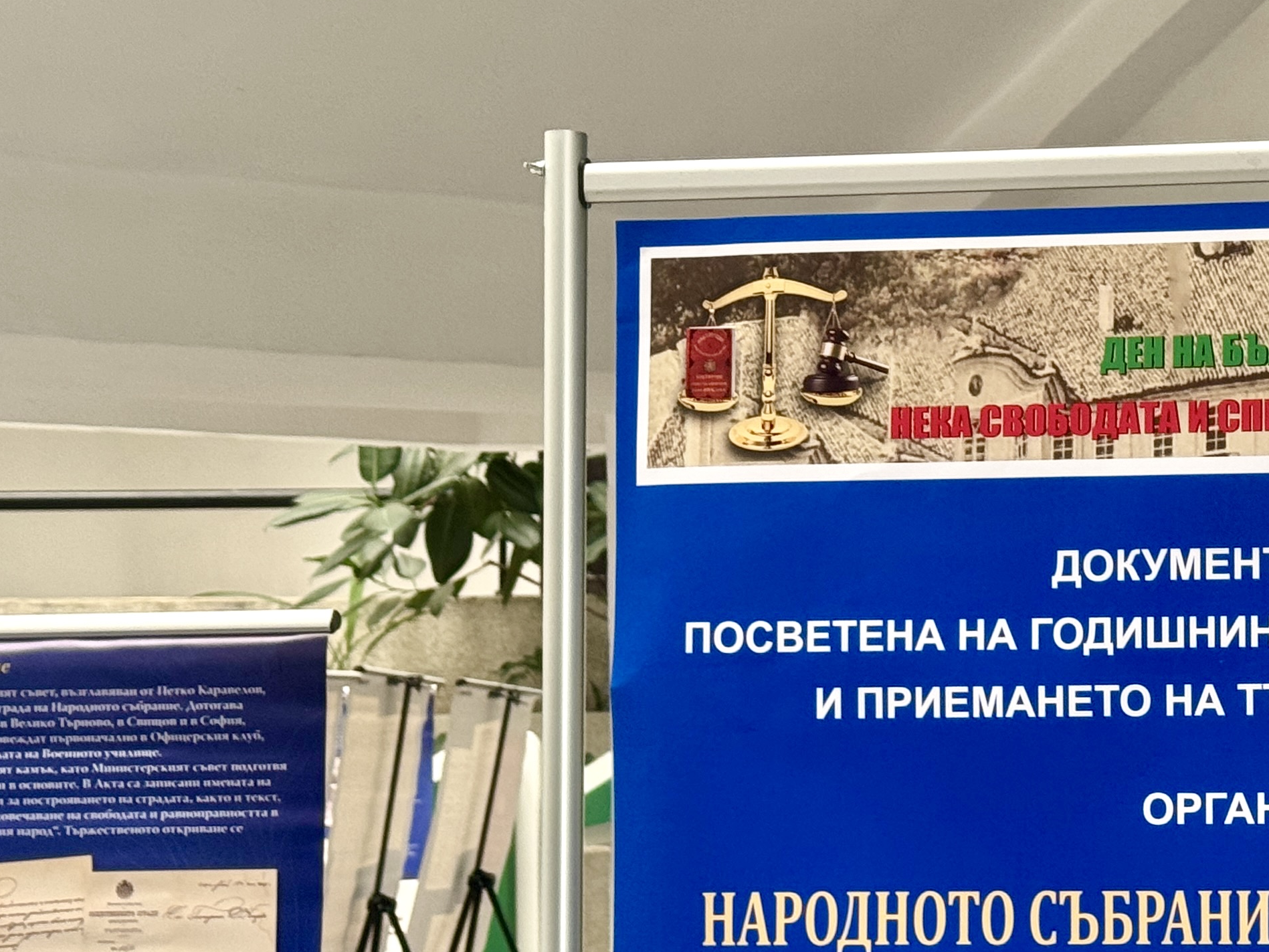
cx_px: 1310
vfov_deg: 14.5
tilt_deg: -0.3
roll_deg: +1.0
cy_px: 713
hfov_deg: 18.7
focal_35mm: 102
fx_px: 3739
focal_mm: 6.76
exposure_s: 1/60
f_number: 1.78
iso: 160
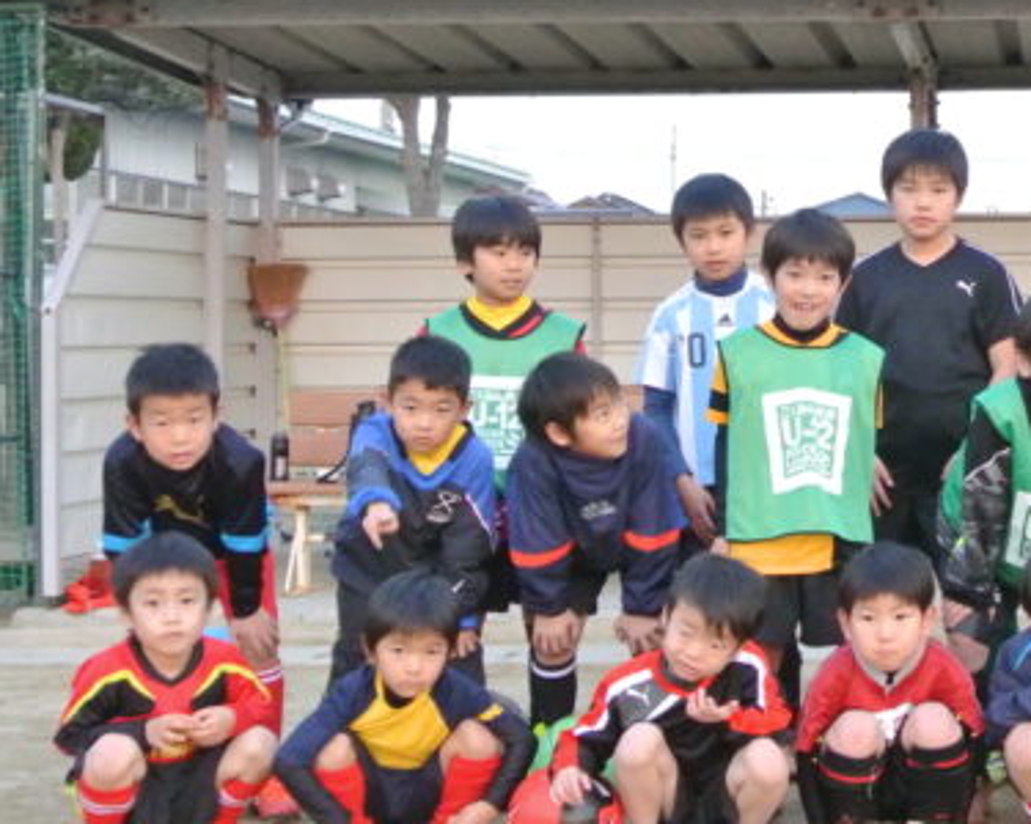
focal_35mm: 77
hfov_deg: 23.7
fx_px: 2350
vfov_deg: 19.9
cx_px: 1028
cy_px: 299
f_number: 4.2
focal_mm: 15.1
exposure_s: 1/250
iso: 3200
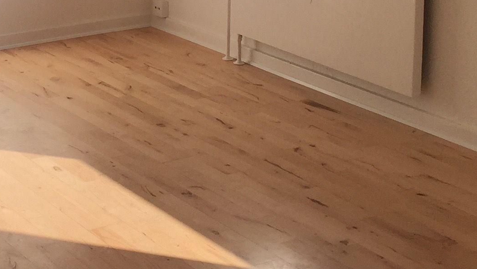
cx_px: 16
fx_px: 1240
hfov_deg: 21.1
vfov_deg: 12.1
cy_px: -51
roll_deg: +0.5
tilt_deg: -10.8
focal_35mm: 98
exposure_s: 1/775
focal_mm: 4.15
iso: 32
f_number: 2.2
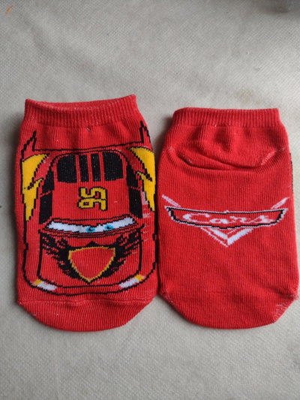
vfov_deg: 65.3
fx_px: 312
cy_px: 200
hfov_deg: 51.4
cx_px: 150
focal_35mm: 27
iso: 208
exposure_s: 1/50
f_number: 1.7
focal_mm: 4.71
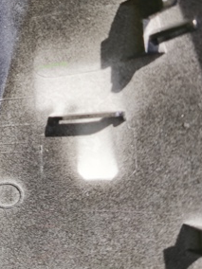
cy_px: 81
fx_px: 342
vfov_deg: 42.1
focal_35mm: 44
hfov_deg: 32.2
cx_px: 47
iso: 50
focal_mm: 4.71
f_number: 1.79
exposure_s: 1/530
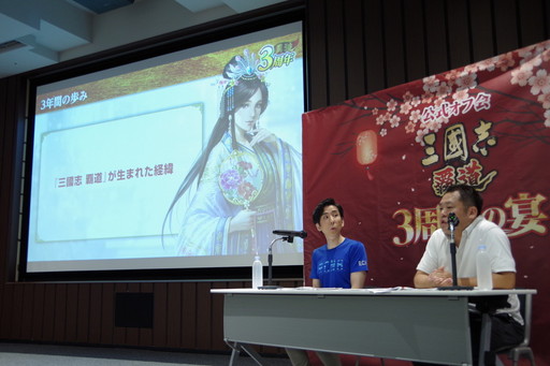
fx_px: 550
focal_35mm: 36
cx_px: 275
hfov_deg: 53.1
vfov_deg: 36.8
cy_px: 183
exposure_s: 1/50
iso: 1600
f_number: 4
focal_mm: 24
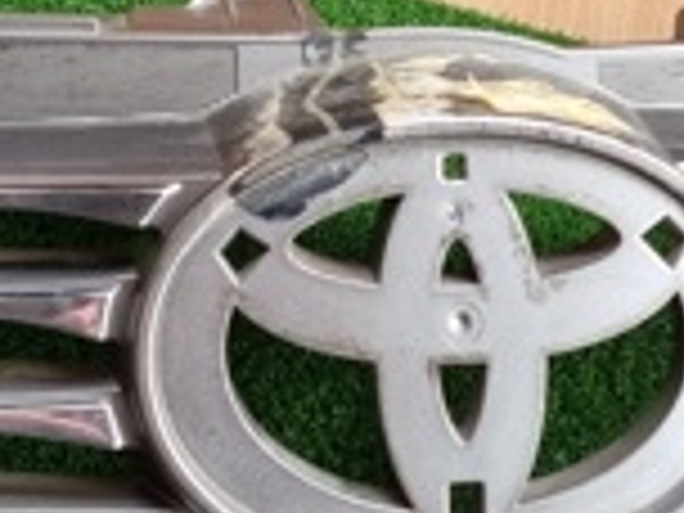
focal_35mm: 101
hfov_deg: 19.4
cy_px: -135
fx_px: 1996
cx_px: 266
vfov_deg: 14.1
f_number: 1.8
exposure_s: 1/100
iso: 50
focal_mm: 6.7
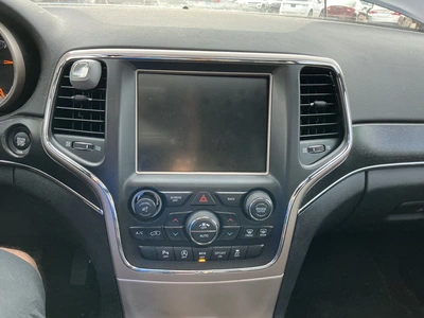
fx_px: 343
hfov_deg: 63.4
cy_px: 159
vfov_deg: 49.7
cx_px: 212
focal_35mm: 28
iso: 80
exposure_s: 1/60
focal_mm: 3
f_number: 1.8
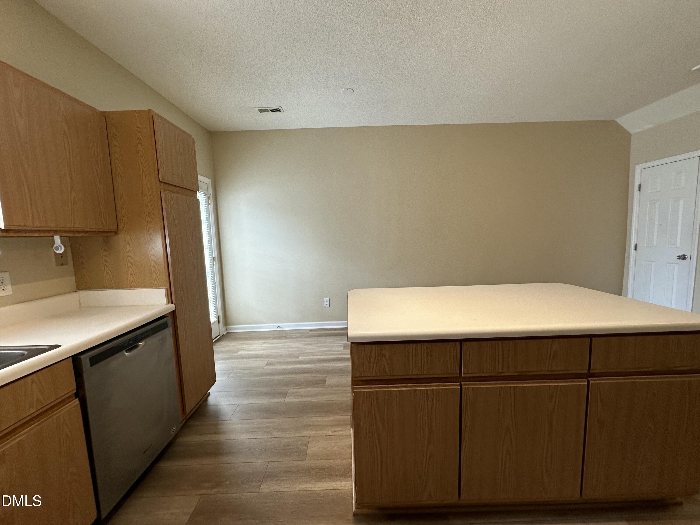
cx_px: 350
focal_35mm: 14
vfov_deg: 85.7
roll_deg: +0.7
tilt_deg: -5.1
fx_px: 283
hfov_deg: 102.1
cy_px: 262
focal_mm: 2.22
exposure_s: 1/120
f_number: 2.2
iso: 160
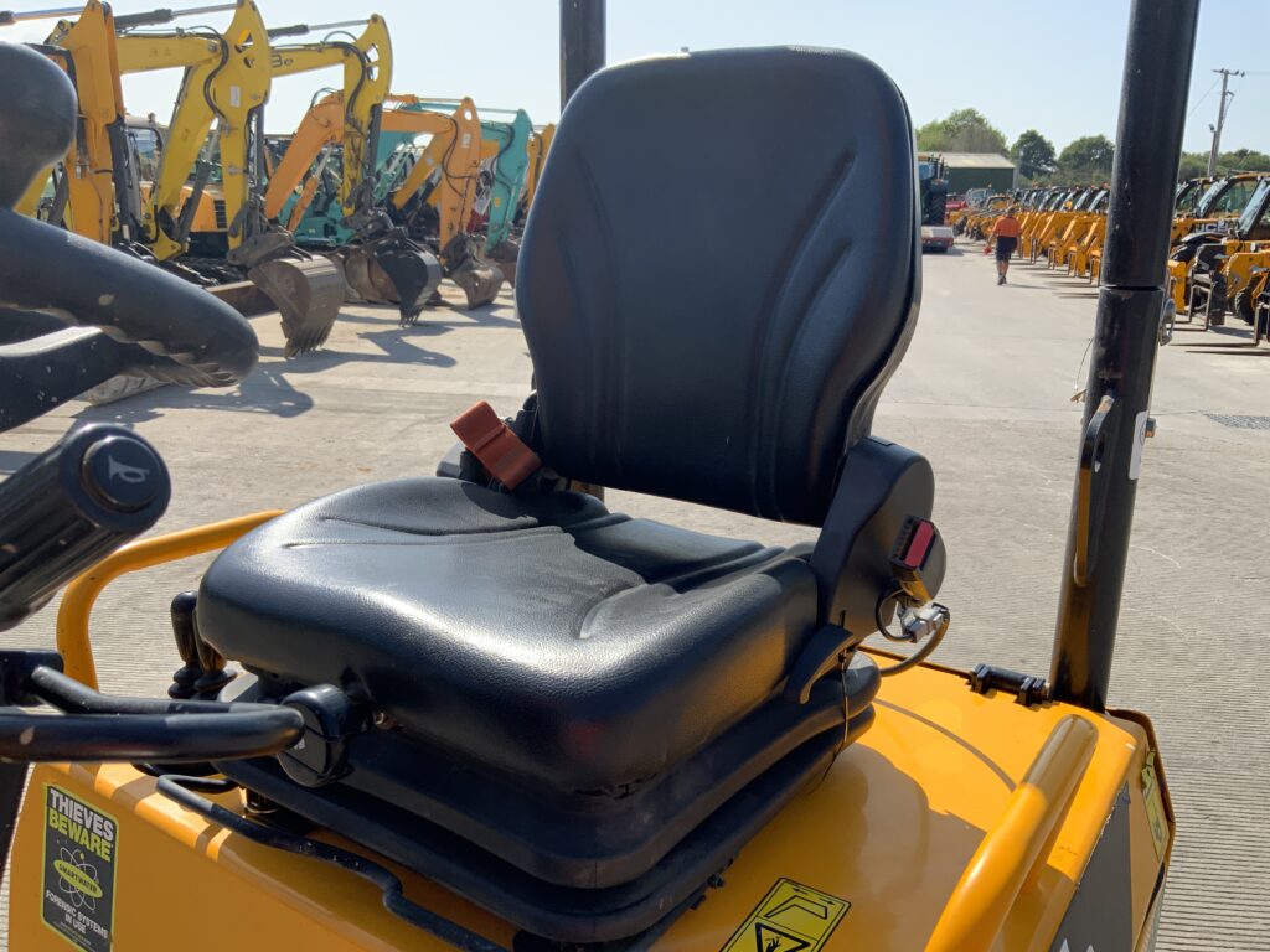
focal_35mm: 29
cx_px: 635
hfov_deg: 61.7
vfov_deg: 48.2
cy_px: 476
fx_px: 1064
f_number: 1.8
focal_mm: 3
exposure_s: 1/1055
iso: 16
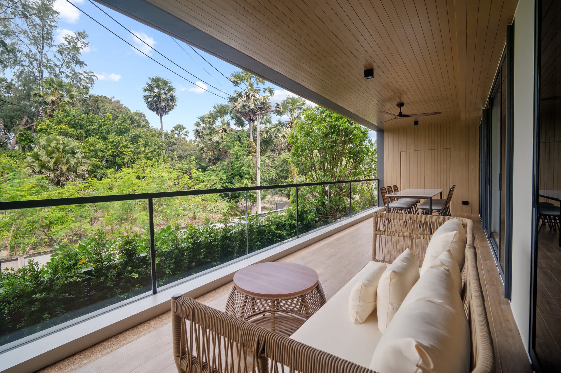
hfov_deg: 96.8
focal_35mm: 16
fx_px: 249
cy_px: 186
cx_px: 280
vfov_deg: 73.7
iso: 200
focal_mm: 16
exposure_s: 1/6
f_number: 9
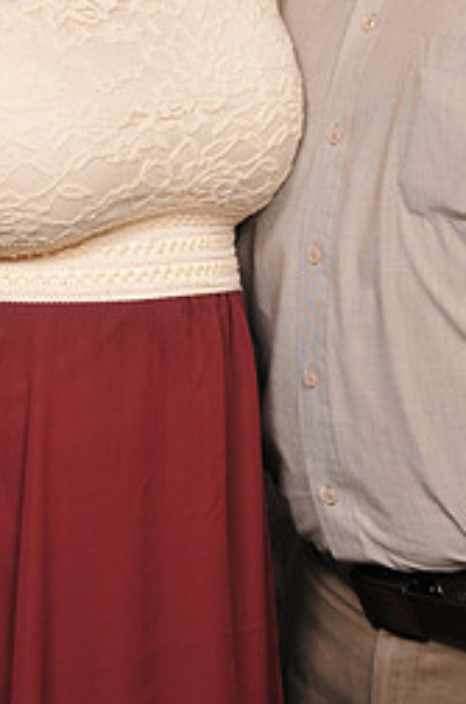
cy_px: -53
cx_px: 230
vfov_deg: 13.9
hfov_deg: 9.4
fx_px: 2827
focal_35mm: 145
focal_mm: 42
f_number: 5.6
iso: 200
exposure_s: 1/60
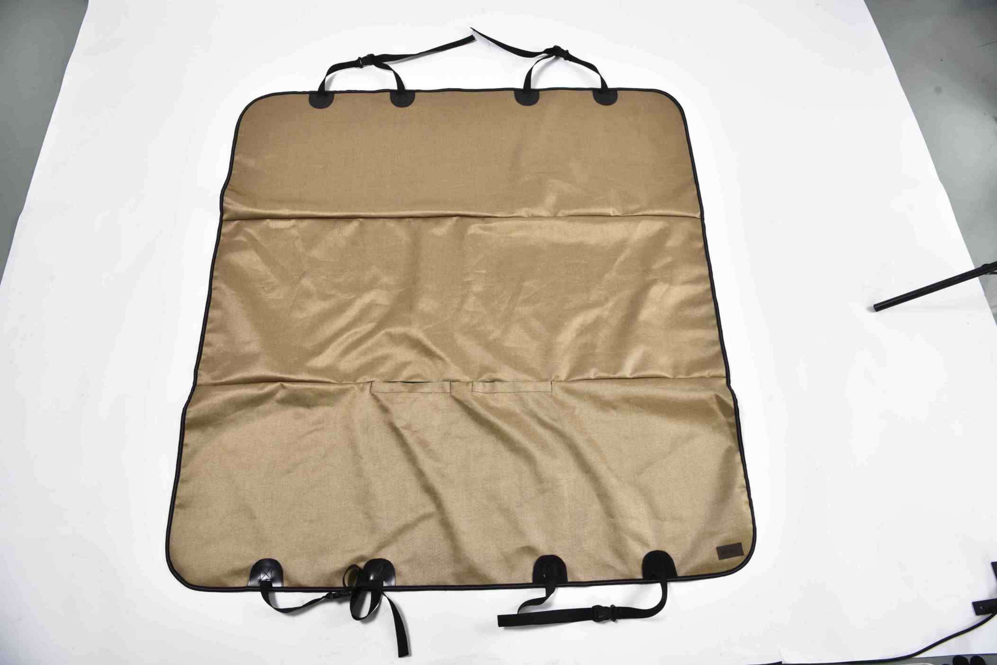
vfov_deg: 53.2
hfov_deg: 73.7
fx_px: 665
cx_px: 498
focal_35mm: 24
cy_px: 332
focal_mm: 24
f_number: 10
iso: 320
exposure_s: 1/125
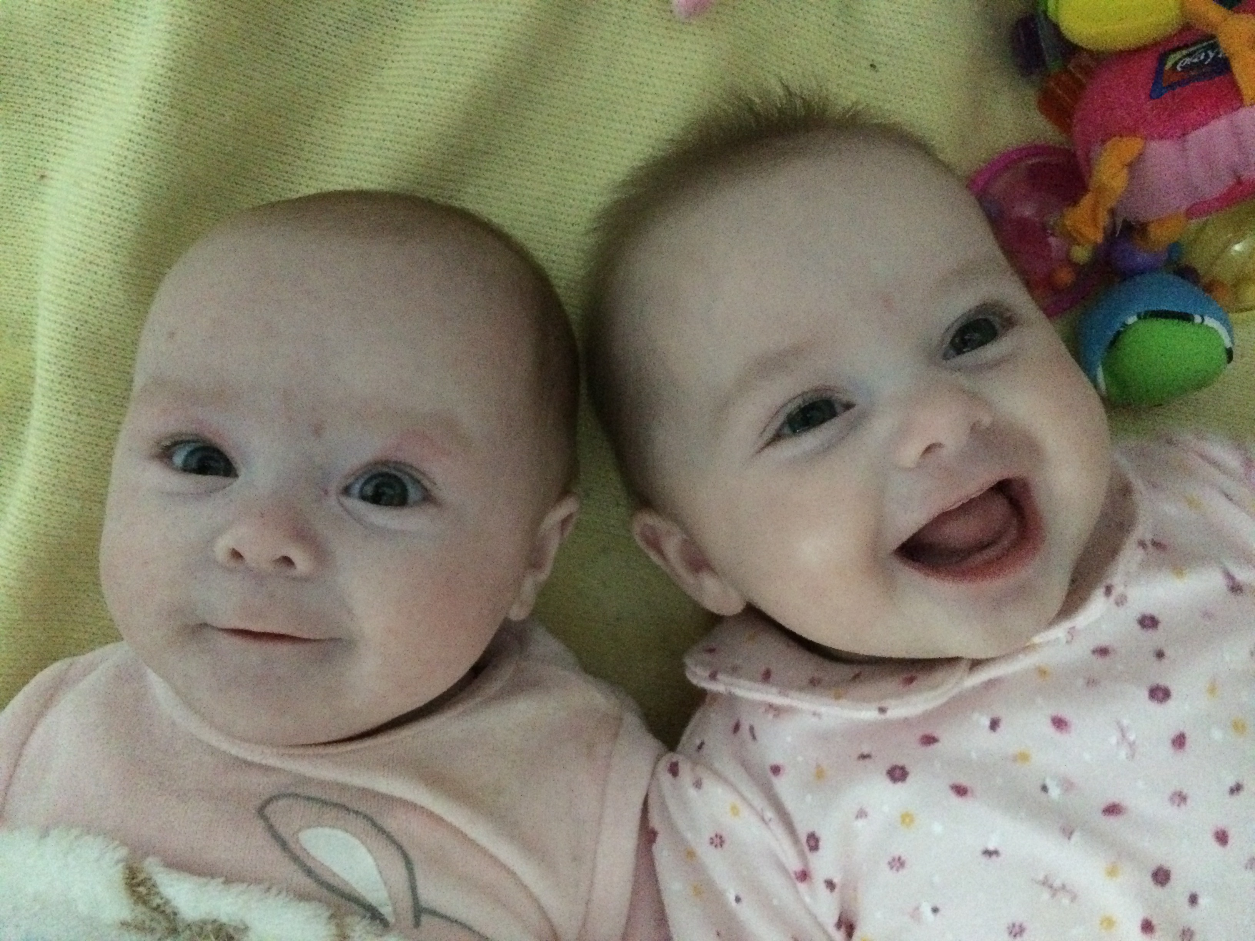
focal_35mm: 29
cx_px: 628
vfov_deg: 48.2
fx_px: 1051
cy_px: 470
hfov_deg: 61.7
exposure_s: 1/17
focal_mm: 4.15
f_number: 2.2
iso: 1250
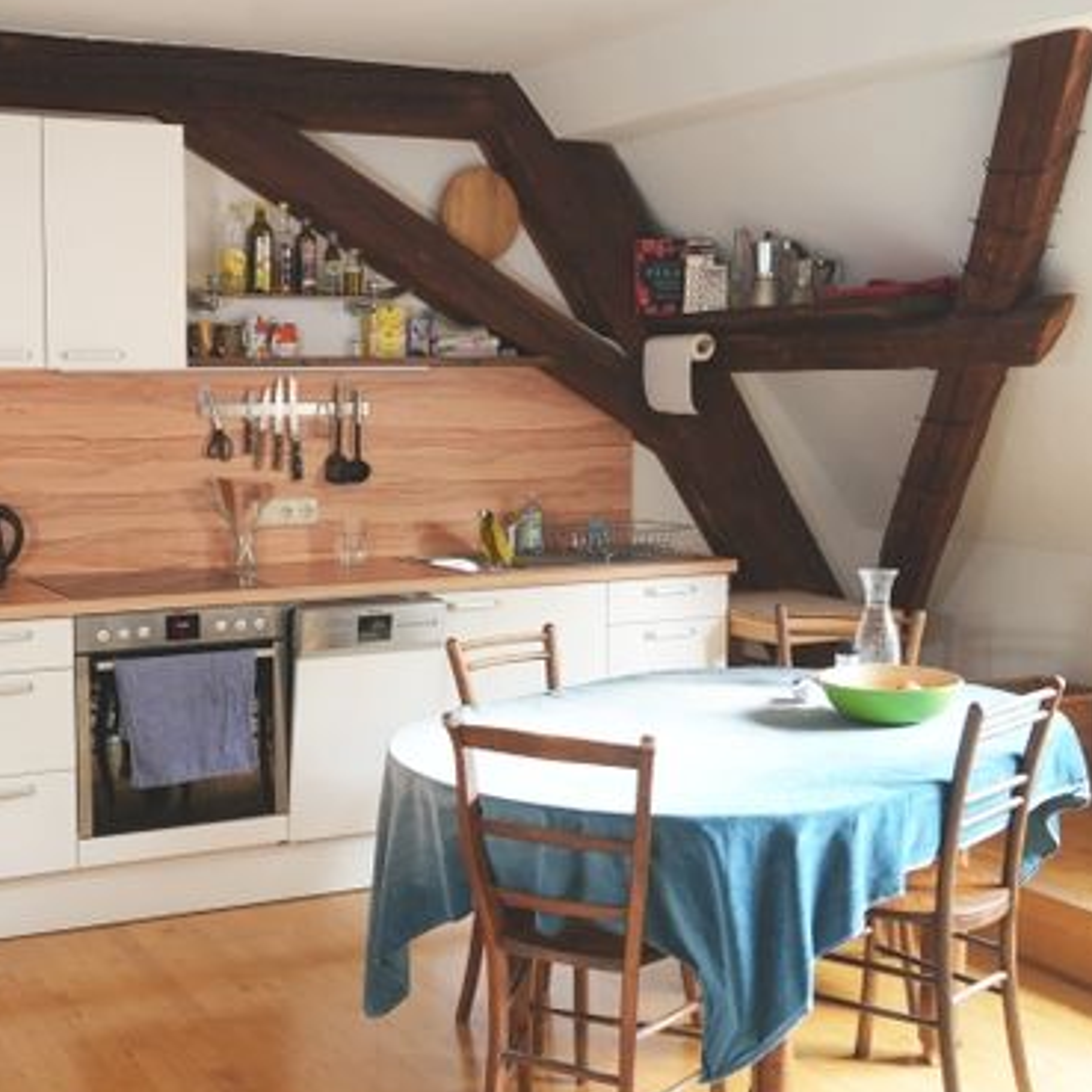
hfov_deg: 35.8
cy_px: 533
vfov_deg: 36.1
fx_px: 1677
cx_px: 388
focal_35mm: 47
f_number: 4
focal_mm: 34
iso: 640
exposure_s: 1/40
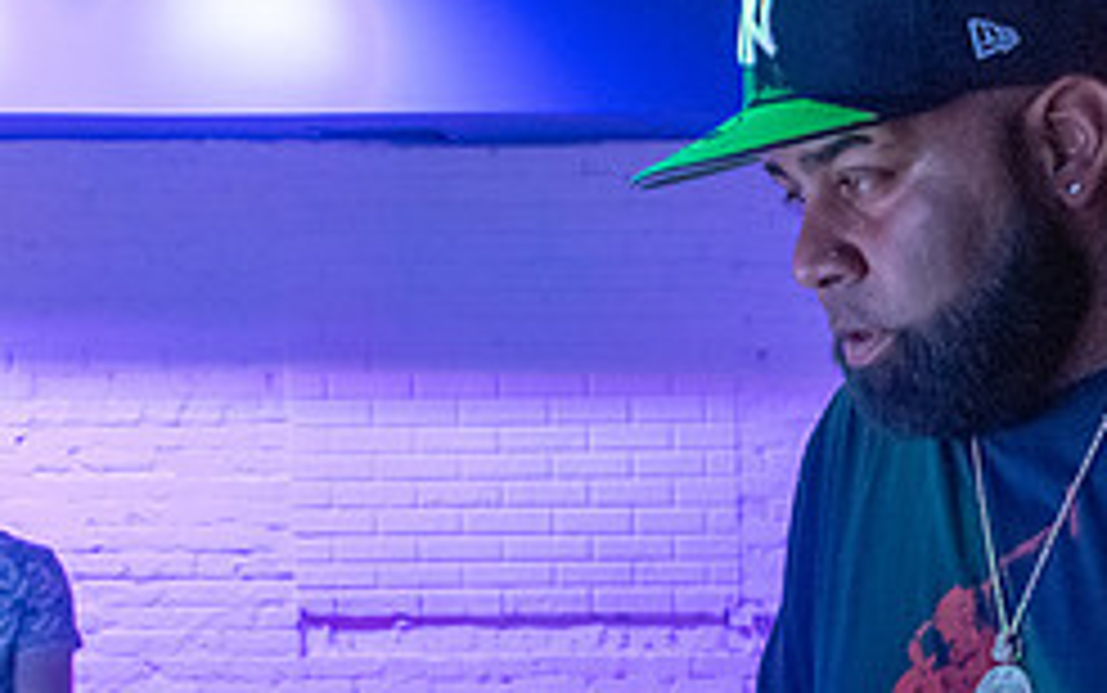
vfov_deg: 16.5
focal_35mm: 76
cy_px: 812
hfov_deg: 26.6
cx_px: 904
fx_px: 2294
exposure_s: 1/10
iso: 3200
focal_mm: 20
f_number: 3.8
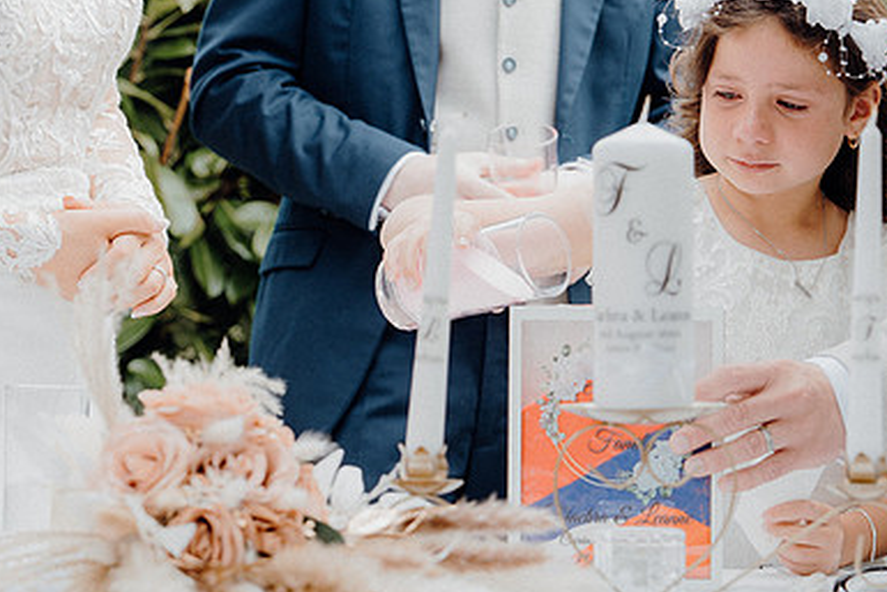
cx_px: 594
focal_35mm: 158
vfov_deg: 8.7
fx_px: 3894
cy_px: 271
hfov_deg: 13.0
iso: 125
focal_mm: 70
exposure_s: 1/200
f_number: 3.5
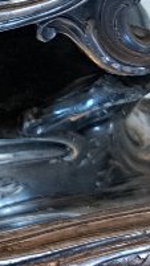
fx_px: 1104
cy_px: -7
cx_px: -208
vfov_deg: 13.6
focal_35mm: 156
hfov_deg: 7.3
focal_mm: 5.23
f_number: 1.8
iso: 400
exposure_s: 1/33
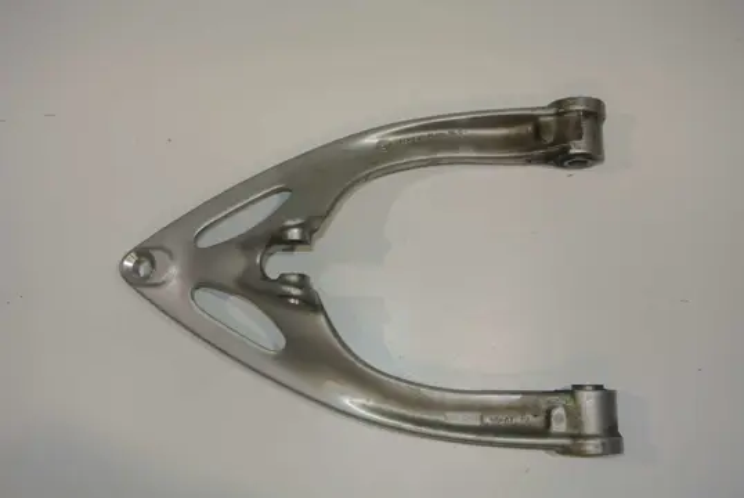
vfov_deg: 39.0
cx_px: 372
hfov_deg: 55.7
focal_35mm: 34
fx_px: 703
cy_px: 249
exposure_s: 1/60
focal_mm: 12.7
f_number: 4.5
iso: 200
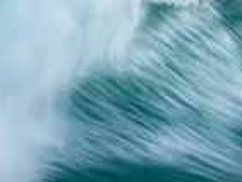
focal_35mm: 2969
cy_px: -39
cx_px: 367
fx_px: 20774
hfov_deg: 0.7
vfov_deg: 0.5
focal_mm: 500
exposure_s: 1/15
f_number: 14
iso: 100
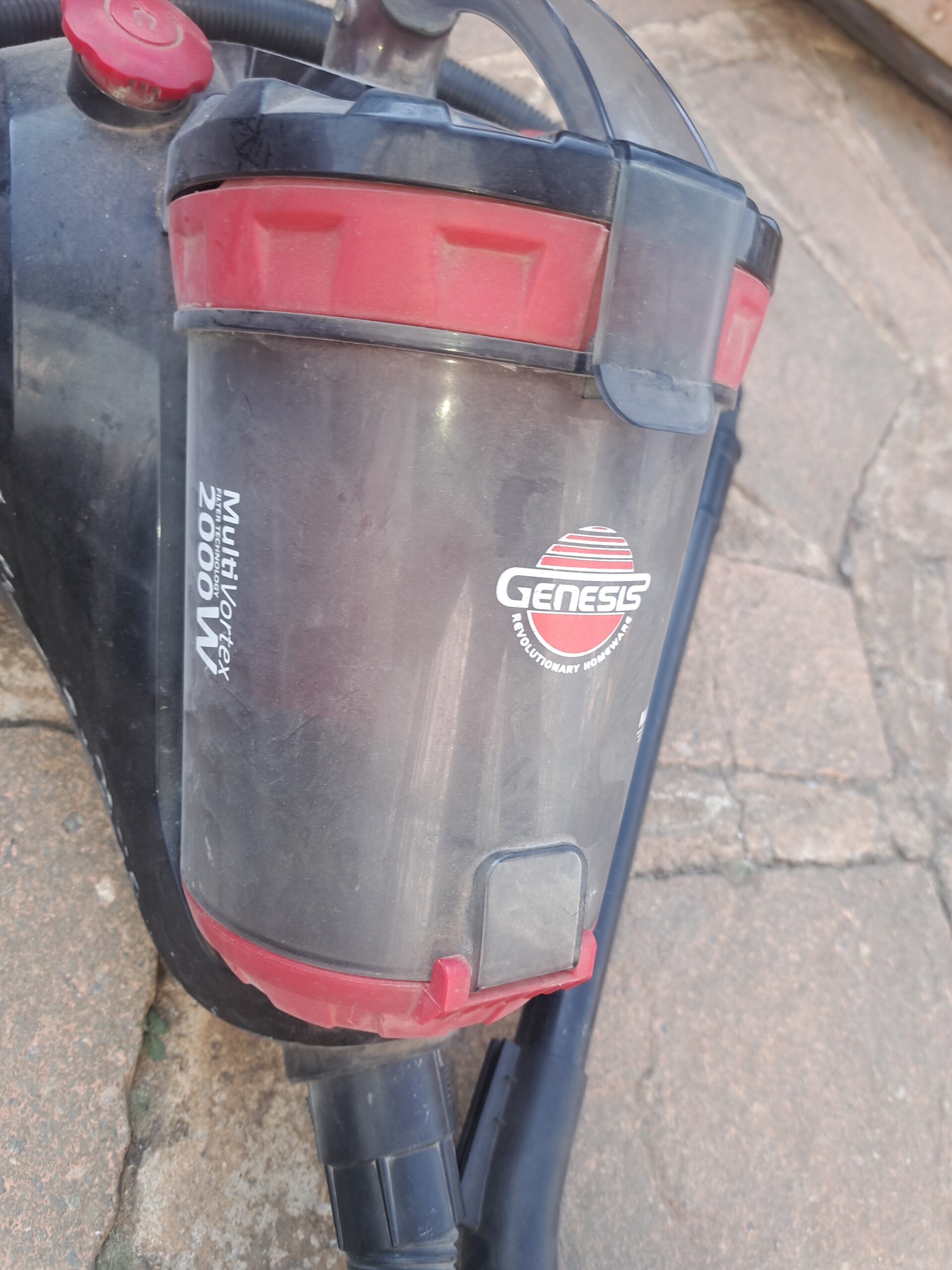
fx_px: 880
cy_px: 635
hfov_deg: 56.8
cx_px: 476
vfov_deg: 71.6
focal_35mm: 24
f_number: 1.8
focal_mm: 5.23
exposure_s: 1/50
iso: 50
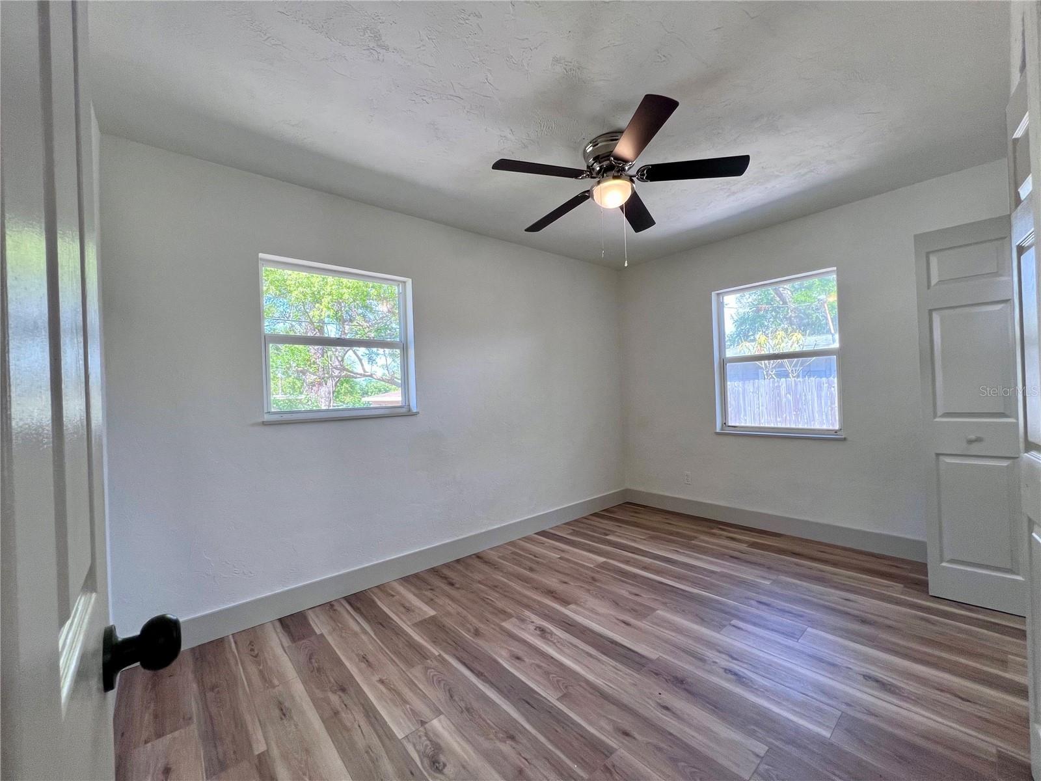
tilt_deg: +0.6
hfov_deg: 106.2
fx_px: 391
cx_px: 520
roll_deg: +1.6
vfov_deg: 89.9
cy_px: 390
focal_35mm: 13
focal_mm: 1.57
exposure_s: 1/120
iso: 80
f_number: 1.8
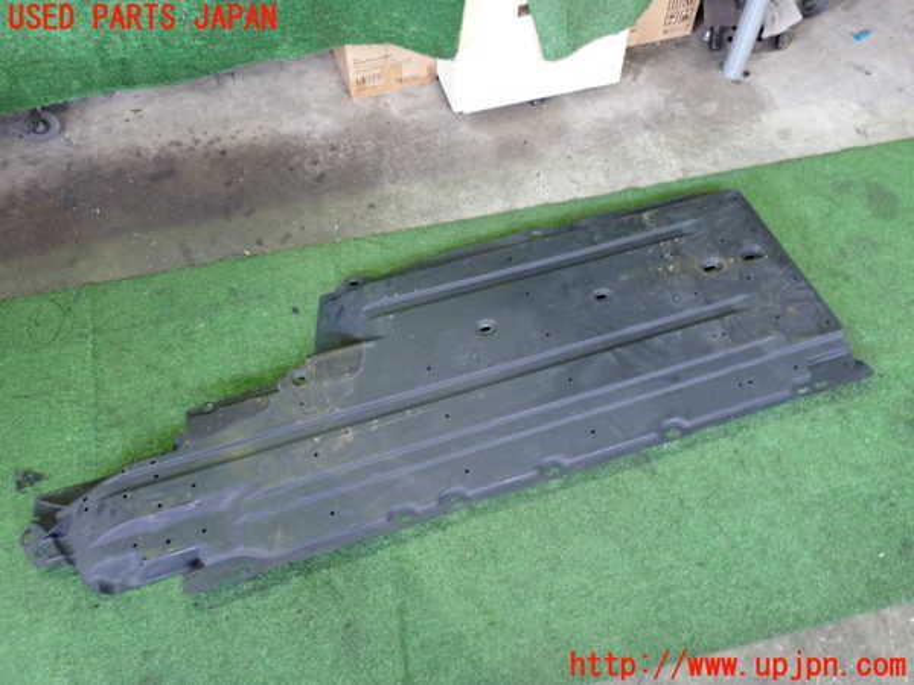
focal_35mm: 30
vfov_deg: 46.8
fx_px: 792
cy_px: 342
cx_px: 457
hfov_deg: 60.0
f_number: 2.3
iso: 640
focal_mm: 5.4
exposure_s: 1/30
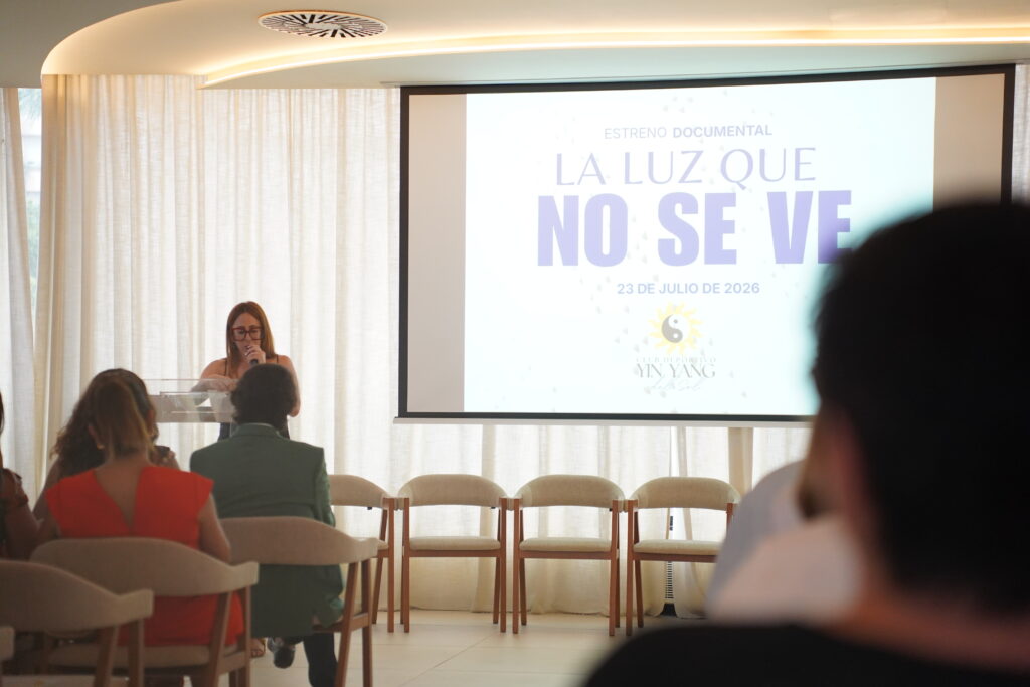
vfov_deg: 18.2
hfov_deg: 27.0
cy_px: 344
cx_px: 515
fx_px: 2146
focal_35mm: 75
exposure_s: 1/500
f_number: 2.8
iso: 4000
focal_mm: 75
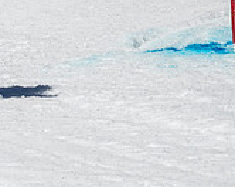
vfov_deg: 0.6
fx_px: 17680
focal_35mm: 2548
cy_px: -18
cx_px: -182
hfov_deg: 0.8
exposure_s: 1/2000
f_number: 8
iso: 200
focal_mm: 400
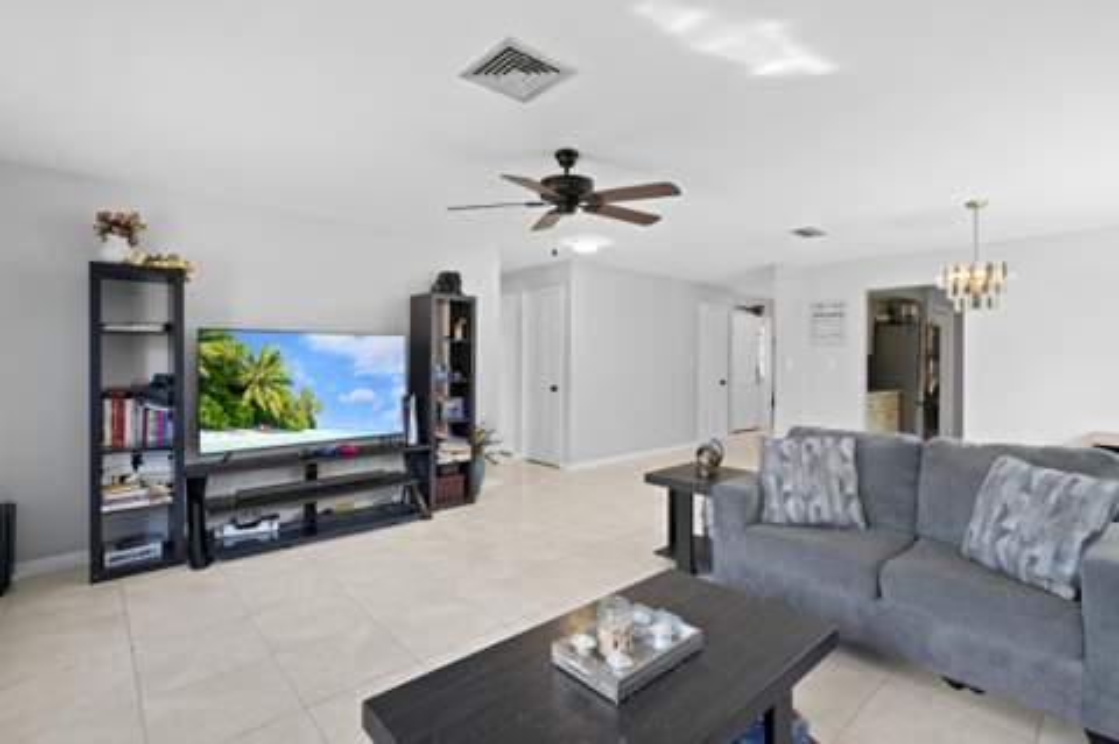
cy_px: 372
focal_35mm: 16
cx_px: 560
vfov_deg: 73.6
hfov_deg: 96.8
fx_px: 497
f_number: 11
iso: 400
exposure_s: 1/2.5
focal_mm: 16
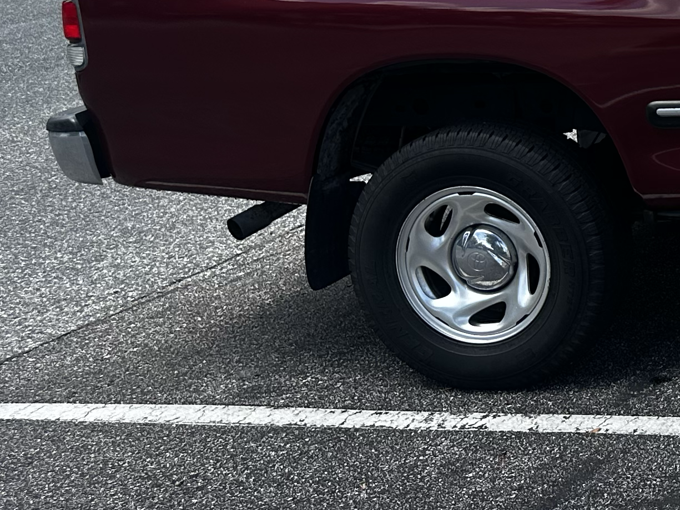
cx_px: 1075
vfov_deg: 18.2
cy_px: -12
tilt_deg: -9.7
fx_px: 1552
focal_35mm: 79
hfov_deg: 20.4
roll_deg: -0.6
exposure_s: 1/1664
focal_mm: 6.86
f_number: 1.78
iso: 80
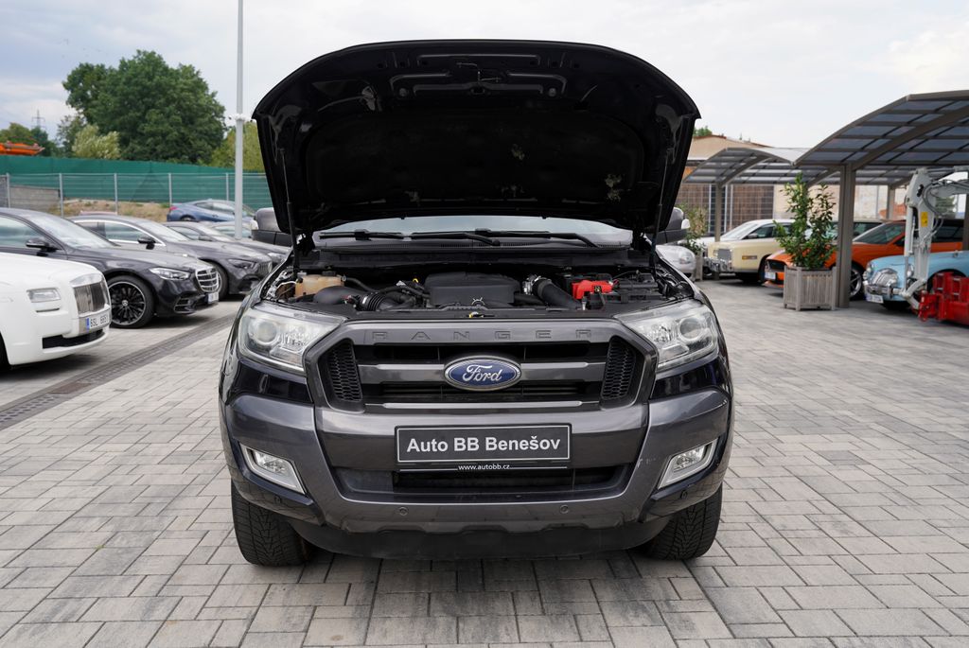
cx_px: 484
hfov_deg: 58.7
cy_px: 324
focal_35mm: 32
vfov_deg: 41.2
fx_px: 862
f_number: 4.5
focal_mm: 32
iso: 100
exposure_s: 1/100
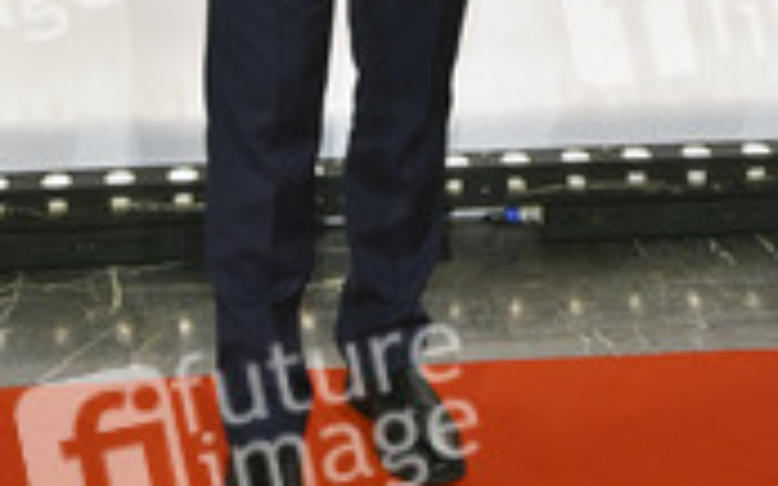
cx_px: 378
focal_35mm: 94
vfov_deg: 13.1
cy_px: -243
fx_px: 1992
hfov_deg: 22.1
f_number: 6.3
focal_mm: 40
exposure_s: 1/160
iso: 2500
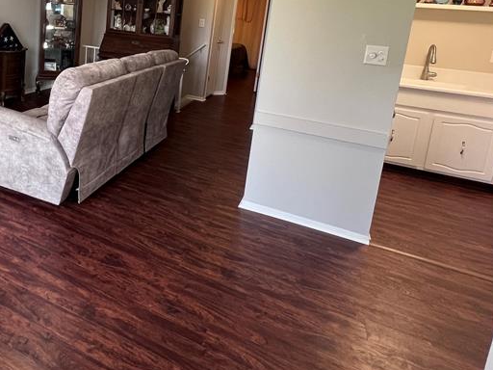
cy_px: 74
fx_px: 370
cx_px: 106
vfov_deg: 49.9
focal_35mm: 26
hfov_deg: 62.2
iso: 200
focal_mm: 1.57
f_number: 1.8
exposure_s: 1/60
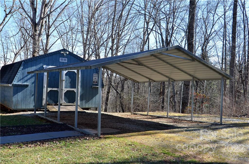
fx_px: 248
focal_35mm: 36
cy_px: 82
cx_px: 124
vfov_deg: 36.7
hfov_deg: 53.3
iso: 200
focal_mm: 24
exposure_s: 1/200
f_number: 7.1
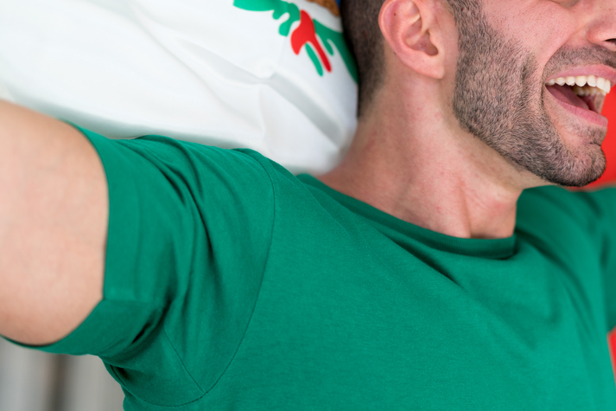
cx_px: 411
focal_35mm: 88
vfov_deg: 15.5
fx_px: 1505
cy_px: 106
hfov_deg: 23.0
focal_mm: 50
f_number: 1.4
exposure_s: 1/320
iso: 100
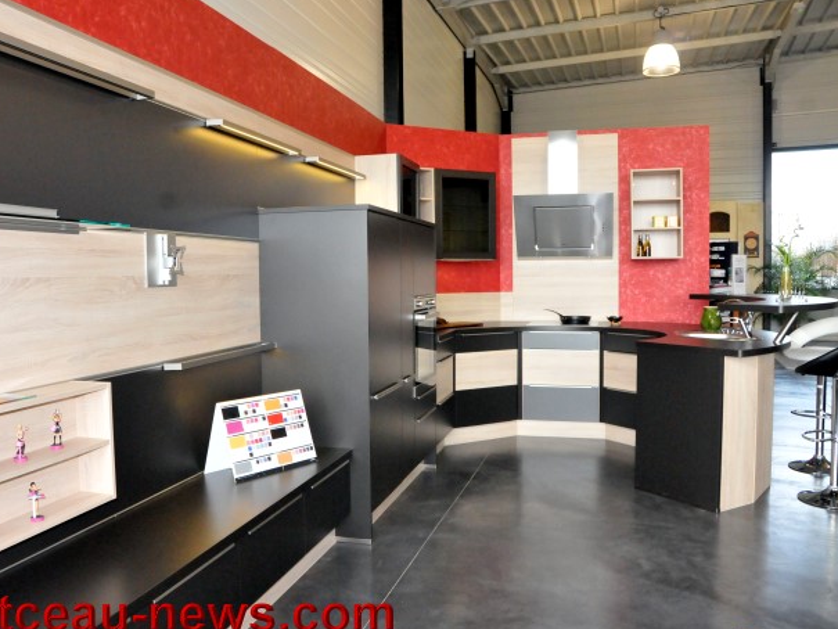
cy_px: 314
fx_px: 726
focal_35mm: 30
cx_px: 374
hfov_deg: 59.8
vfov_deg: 46.8
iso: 3200
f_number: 7.1
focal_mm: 18
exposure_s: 1/250
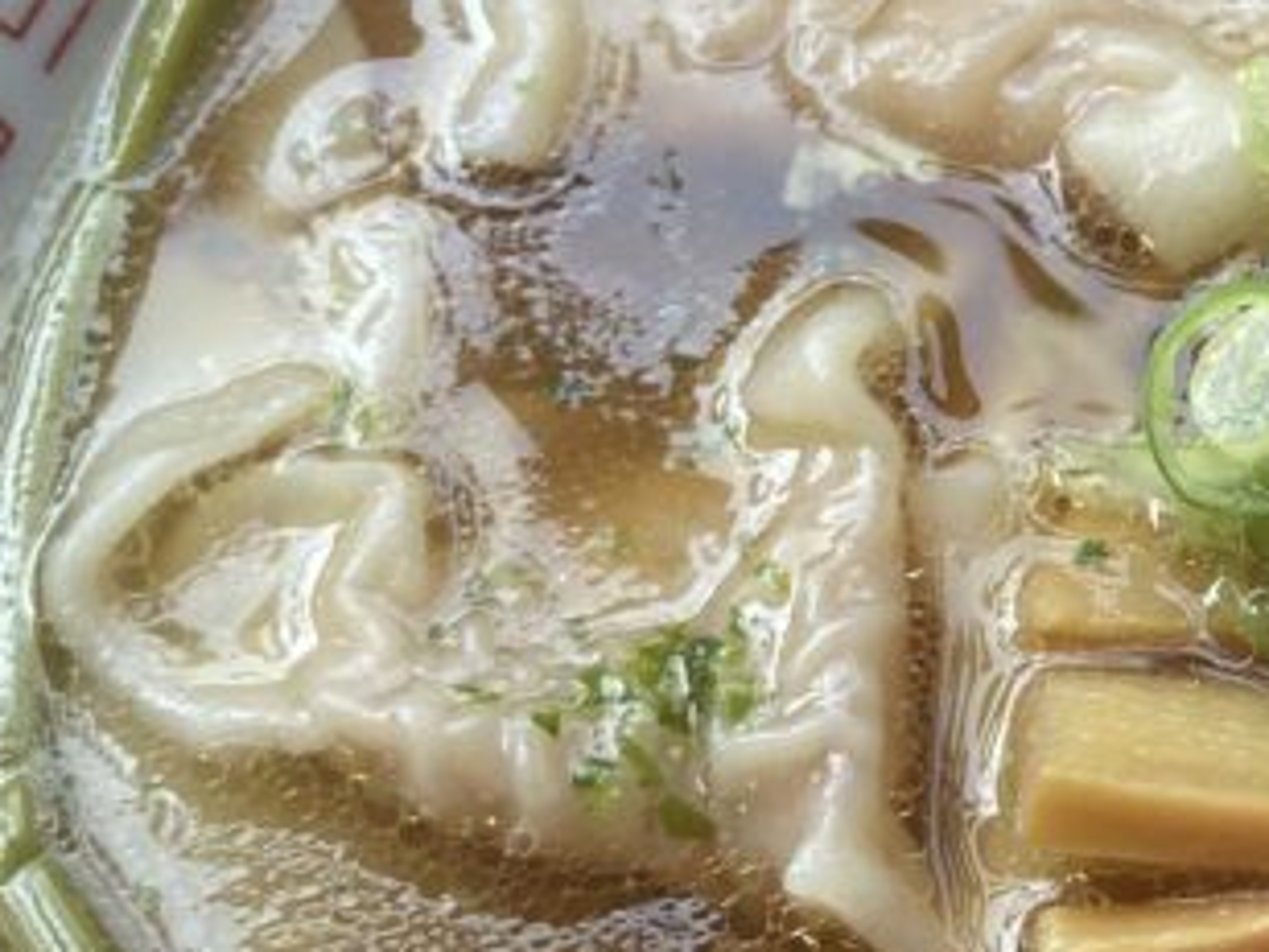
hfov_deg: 19.8
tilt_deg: -61.4
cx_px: 1516
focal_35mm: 93
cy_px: 783
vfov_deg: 15.8
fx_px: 3409
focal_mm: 3.99
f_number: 1.8
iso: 50
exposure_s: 1/100
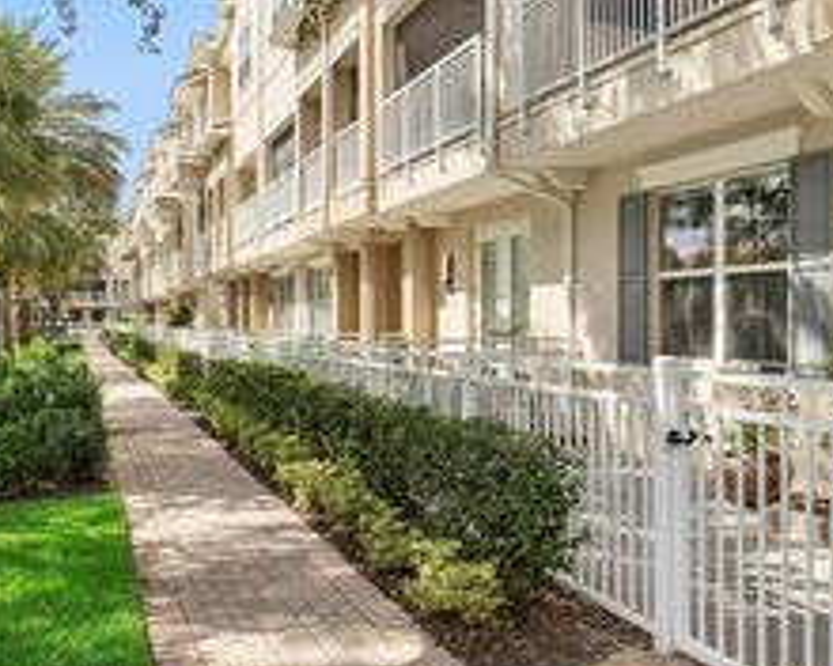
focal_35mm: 33
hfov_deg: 54.5
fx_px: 805
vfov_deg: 45.0
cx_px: 473
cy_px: 324
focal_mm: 15.3
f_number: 11
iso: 100
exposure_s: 1/125
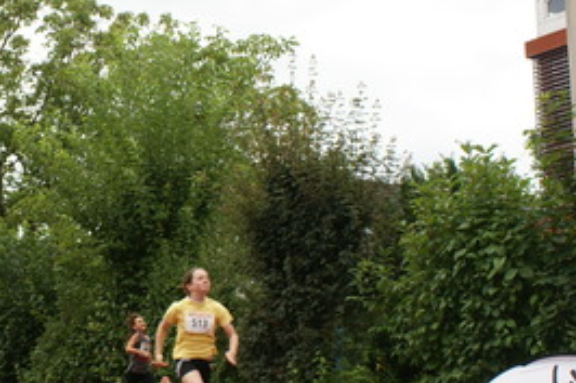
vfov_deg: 20.3
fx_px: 1071
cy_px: 227
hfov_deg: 28.9
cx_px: 61
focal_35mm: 67
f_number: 6.3
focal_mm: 22
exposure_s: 1/250
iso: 100
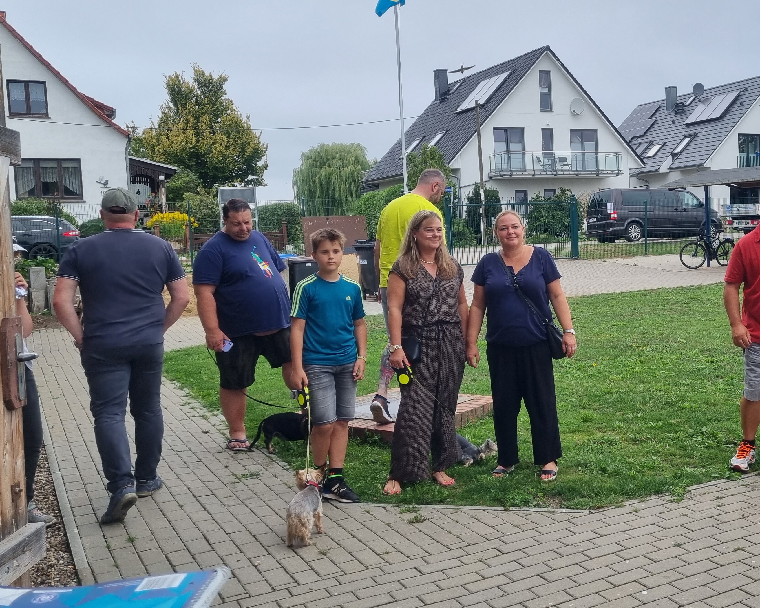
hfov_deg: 45.7
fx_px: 877
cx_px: 540
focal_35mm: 39
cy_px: 262
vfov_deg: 38.2
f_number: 1.8
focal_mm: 5.4
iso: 50
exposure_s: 1/686
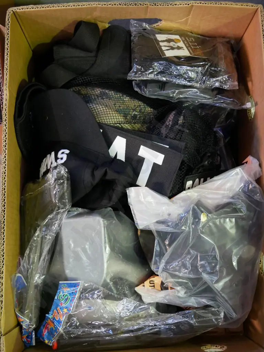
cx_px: 132
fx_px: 447
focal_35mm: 44
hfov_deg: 32.9
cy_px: 176
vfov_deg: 42.9
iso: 2500
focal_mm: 22
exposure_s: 1/60
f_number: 4.2
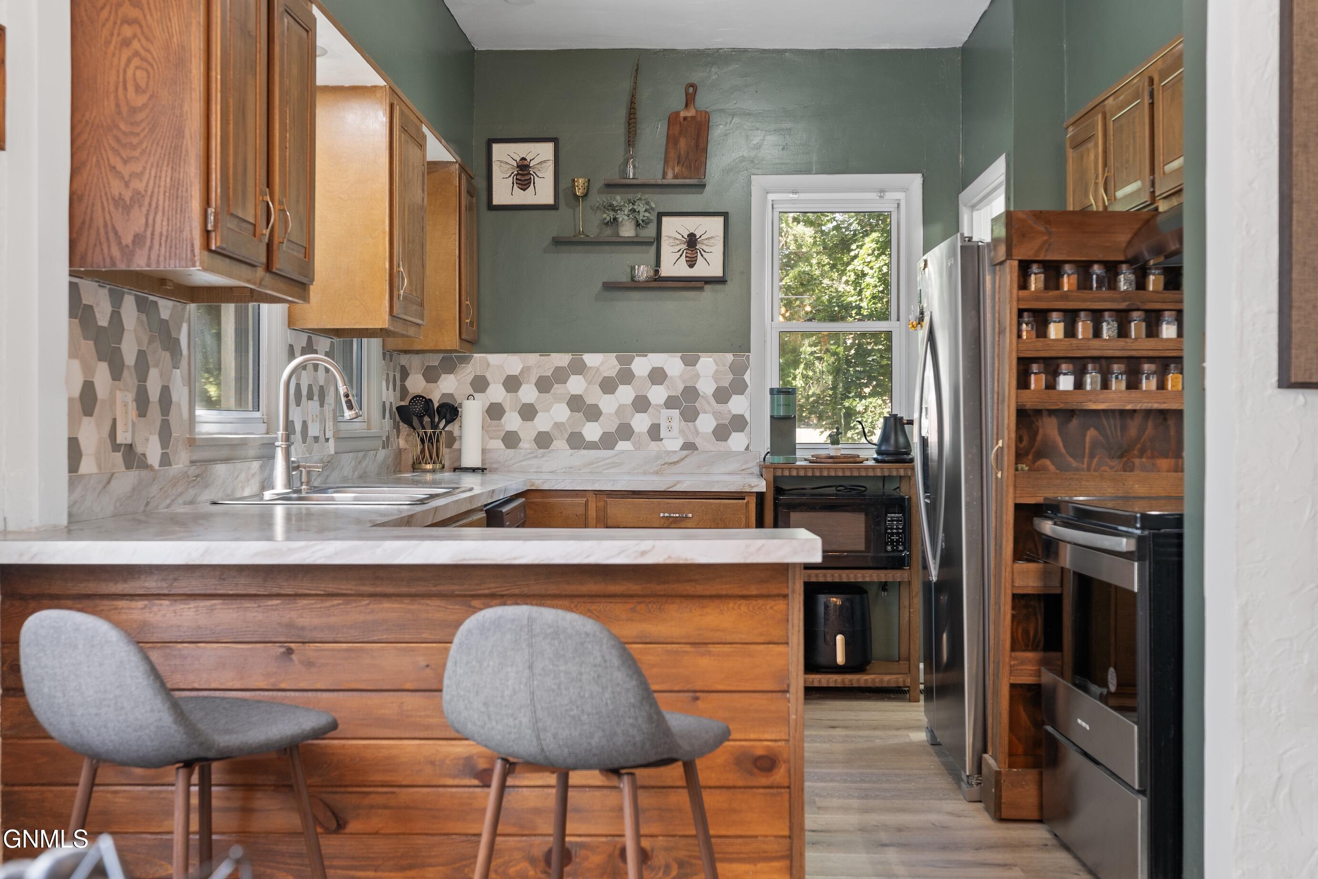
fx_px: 1318
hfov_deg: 53.1
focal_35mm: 36
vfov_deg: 36.9
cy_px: 440
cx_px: 659
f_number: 4
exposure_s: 1/5
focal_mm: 24.2
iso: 200
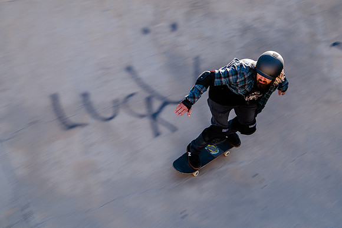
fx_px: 662
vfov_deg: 19.5
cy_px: 91
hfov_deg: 28.9
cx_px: 206
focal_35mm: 70
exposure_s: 1/80
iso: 200
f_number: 10
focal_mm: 58
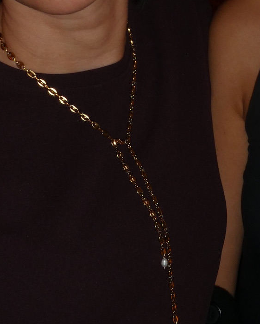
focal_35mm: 114
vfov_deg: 16.8
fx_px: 1096
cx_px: 226
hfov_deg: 13.4
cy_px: 86
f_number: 6.3
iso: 100
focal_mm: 7.2
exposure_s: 1/15
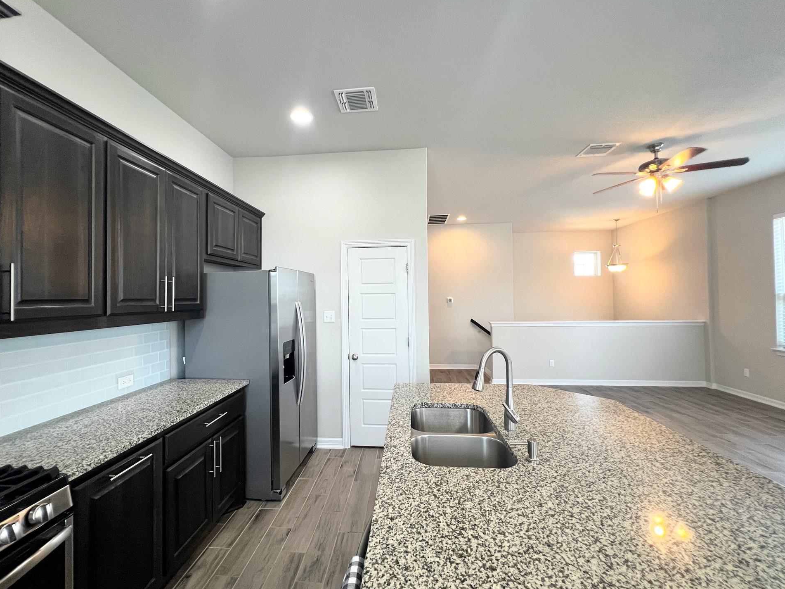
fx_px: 317
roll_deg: +0.4
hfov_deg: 102.0
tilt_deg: +0.3
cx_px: 375
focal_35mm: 14
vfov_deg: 85.7
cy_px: 293
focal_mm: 1.57
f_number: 1.8
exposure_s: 1/60
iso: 125
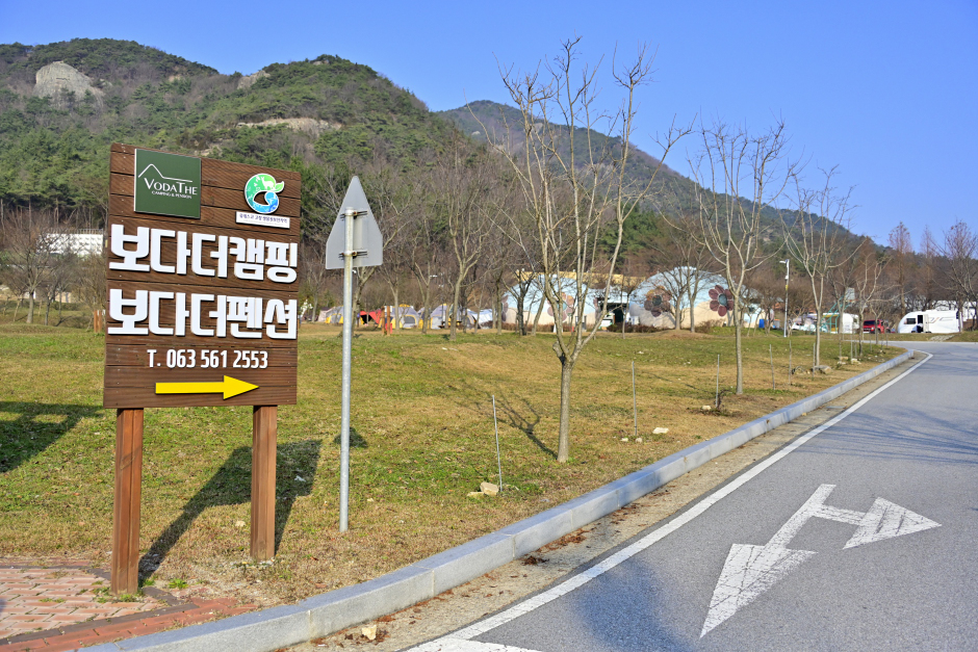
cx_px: 489
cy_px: 326
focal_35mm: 33
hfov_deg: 57.2
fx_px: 897
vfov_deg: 40.0
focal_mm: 33
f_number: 4.8
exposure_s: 1/4000
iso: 560
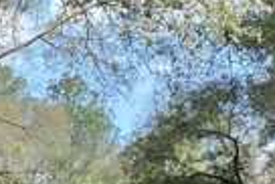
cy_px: 297
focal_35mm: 159
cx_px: -107
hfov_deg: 12.4
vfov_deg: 8.4
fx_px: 1216
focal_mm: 4.25
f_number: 1.8
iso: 32
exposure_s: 1/1007
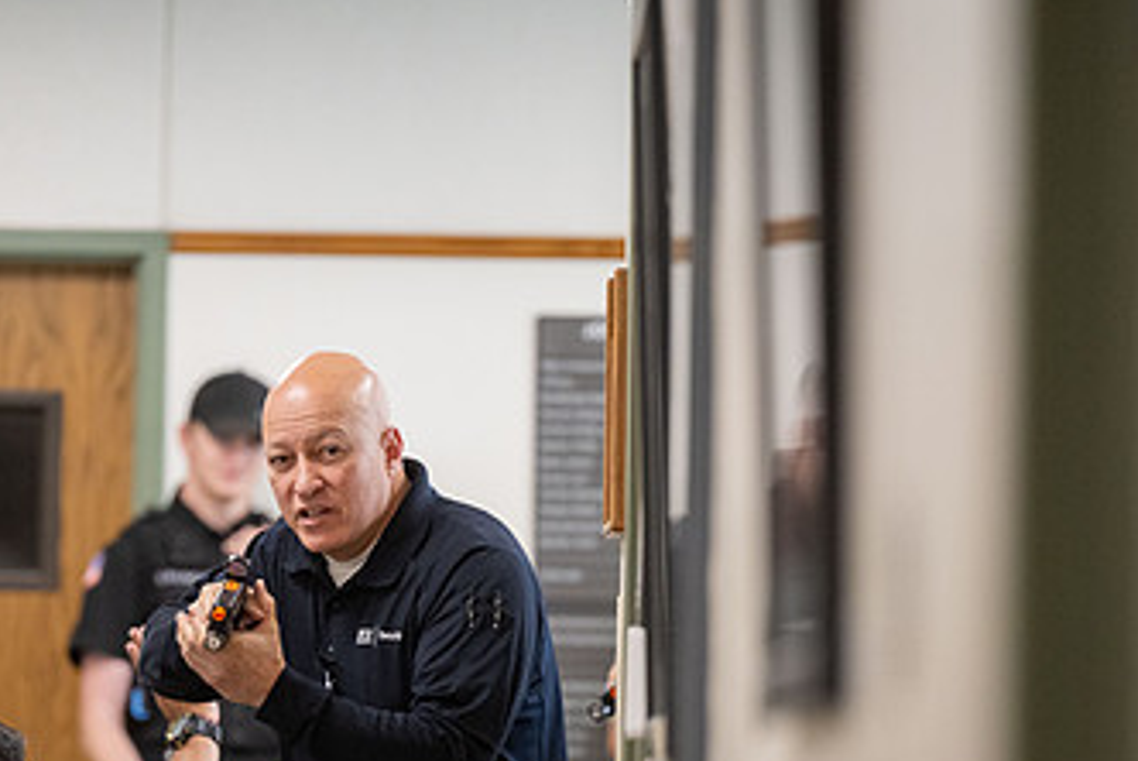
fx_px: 11042
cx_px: 329
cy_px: 571
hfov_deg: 5.9
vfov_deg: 3.9
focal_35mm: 349
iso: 2500
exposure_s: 1/640
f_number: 2.8
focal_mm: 200
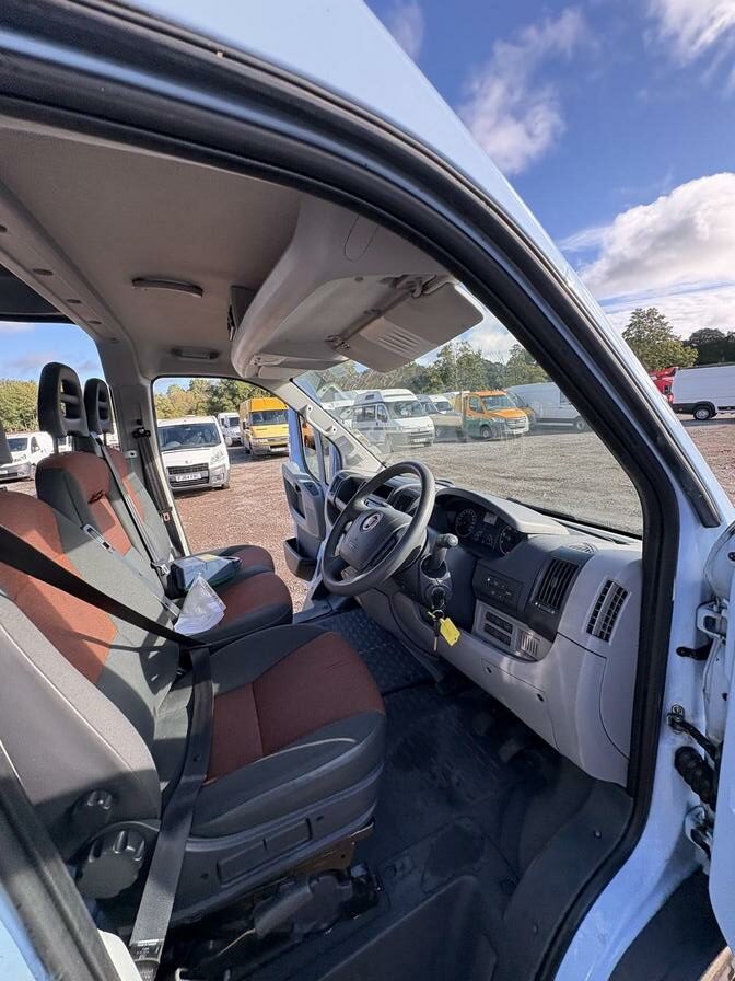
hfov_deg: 85.7
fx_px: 396
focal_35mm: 14
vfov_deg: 102.1
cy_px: 490
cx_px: 368
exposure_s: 1/320
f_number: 2.2
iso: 40
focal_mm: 2.22
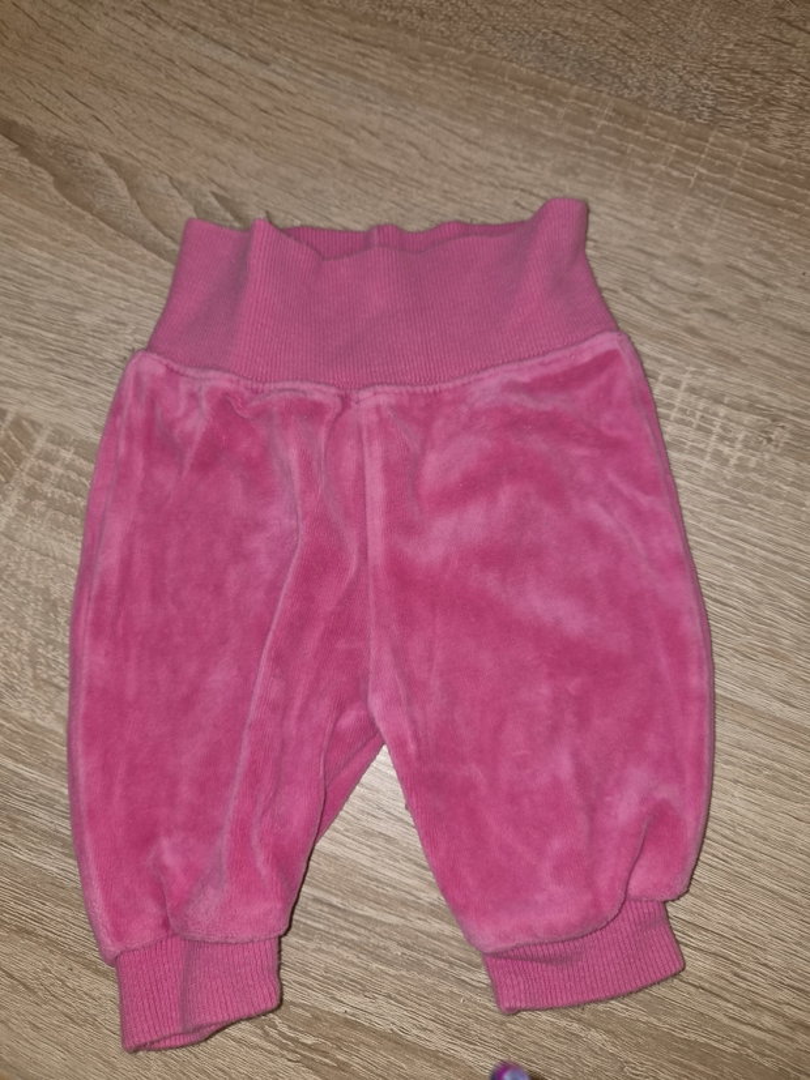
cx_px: 405
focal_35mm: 23
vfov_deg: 73.9
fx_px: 718
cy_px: 540
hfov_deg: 58.9
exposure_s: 1/27
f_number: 1.8
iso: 100
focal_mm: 5.4
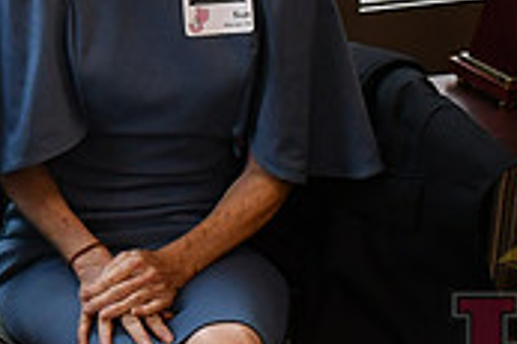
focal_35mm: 121
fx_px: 1736
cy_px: -97
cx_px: -72
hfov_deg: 16.4
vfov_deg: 11.0
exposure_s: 1/125
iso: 1250
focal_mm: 18
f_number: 3.5
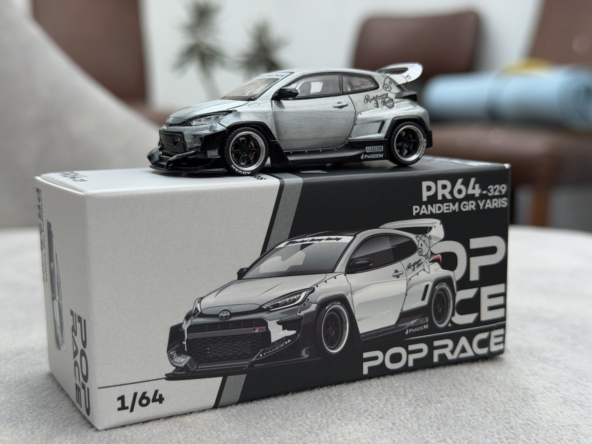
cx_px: 296
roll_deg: -2.4
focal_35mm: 48
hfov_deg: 39.7
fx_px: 821
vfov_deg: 30.3
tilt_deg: -9.7
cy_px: 222
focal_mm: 6.76
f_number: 1.78
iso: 250
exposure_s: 1/57
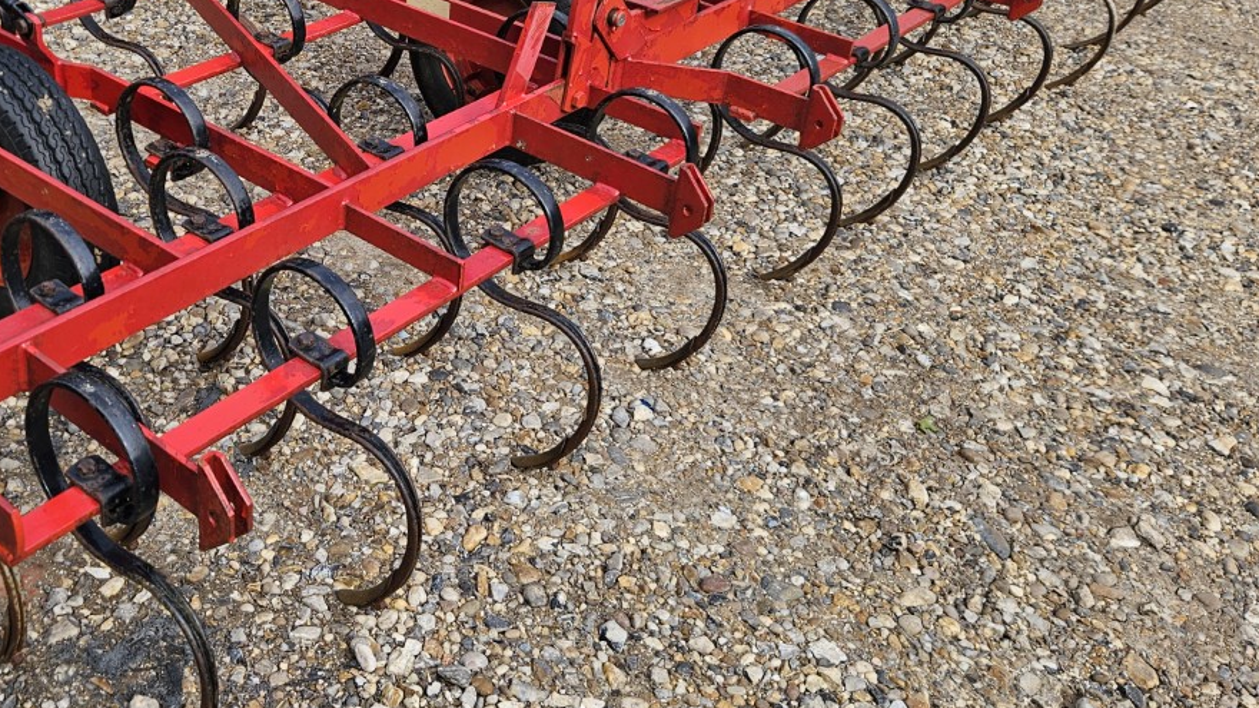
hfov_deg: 48.2
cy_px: 203
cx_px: 379
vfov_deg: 28.7
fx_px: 1369
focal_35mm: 41
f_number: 1.8
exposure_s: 1/890
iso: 25
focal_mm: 5.4
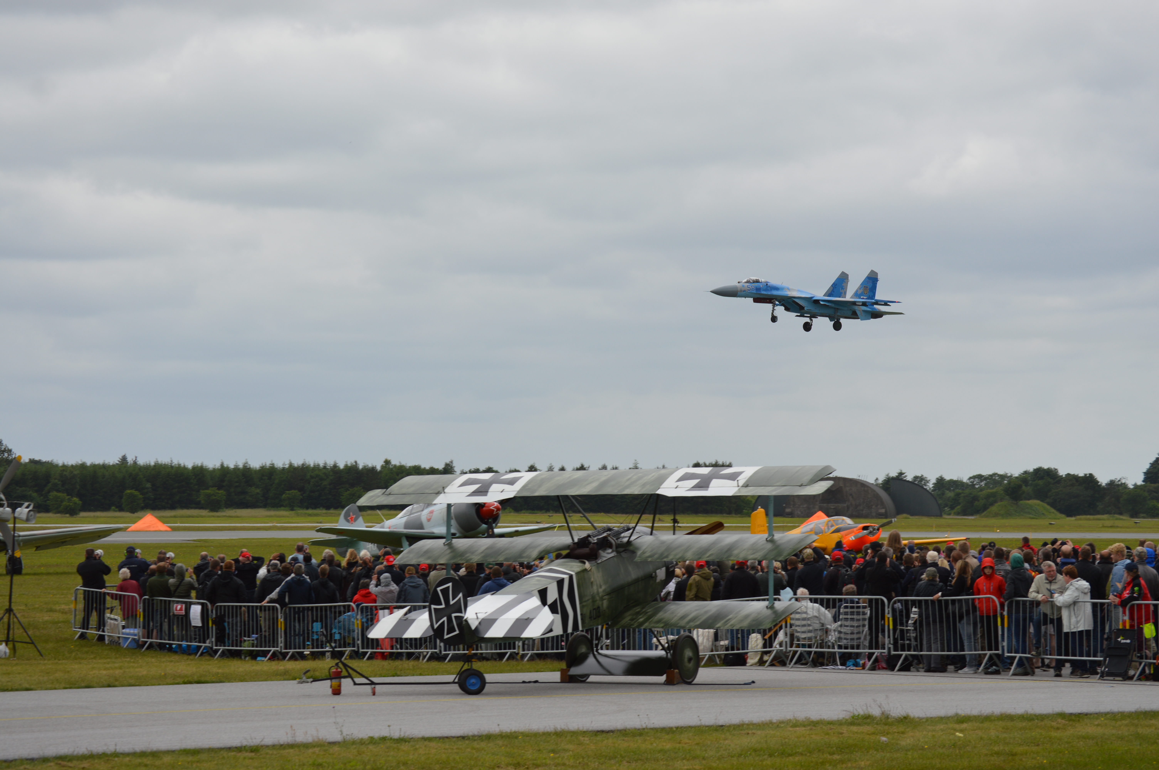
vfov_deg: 11.7
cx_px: 580
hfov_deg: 17.5
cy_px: 385
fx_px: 3763
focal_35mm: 117
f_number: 5.6
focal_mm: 78
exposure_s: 1/500
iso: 100
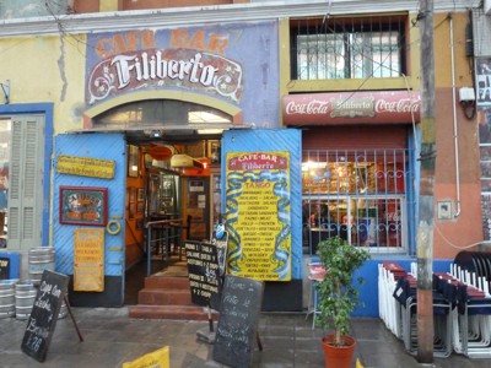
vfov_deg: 48.2
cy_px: 184
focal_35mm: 29
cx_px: 246
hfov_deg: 61.7
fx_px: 411
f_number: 3.4
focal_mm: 4.7
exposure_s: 1/15
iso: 800
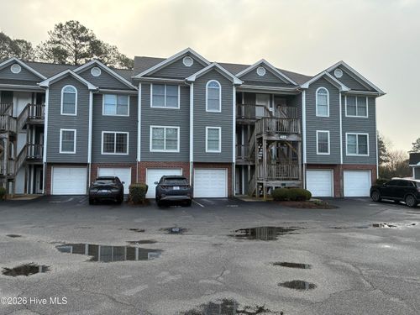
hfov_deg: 67.3
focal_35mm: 26
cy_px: 158
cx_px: 210
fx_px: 315
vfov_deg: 53.1
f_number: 1.64
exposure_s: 1/363
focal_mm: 4.2
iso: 40
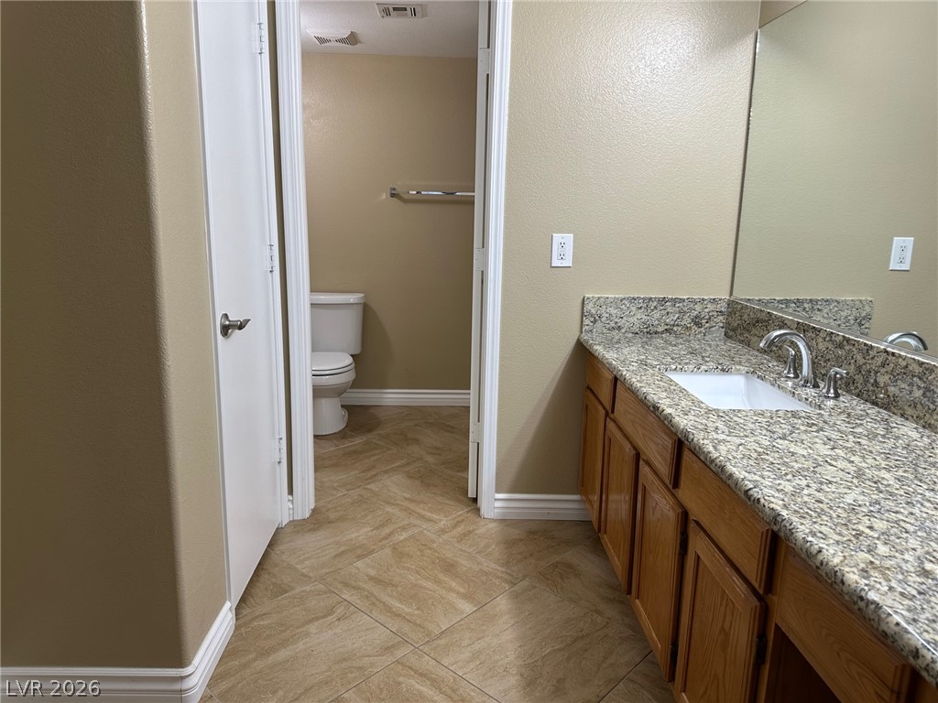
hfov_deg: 71.6
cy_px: 352
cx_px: 469
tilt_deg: -12.5
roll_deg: -1.3
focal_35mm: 24
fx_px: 650
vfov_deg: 56.8
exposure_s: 1/120
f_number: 1.78
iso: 100
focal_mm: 6.86
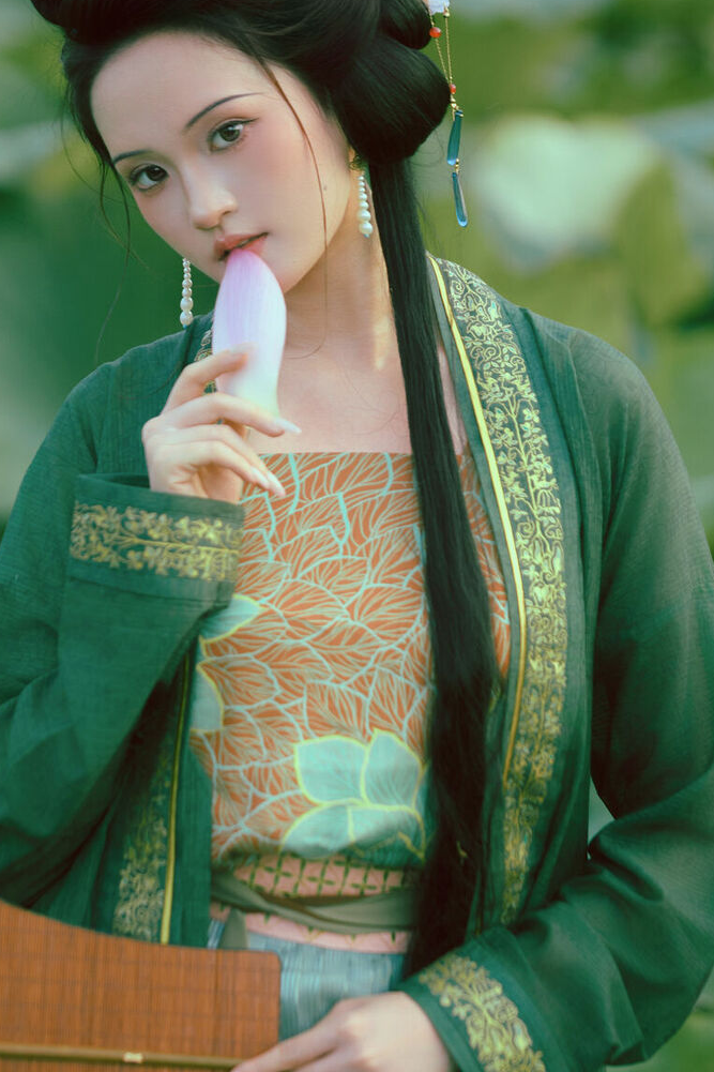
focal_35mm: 236
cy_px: 527
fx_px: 7023
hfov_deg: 5.8
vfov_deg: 8.7
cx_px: 247
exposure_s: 1/500
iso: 200
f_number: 2.8
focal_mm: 150
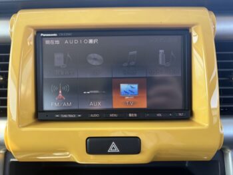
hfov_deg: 67.3
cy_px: 88
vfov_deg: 53.1
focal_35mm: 26
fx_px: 175
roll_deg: +0.6
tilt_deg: -17.8
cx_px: 116
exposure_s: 1/121
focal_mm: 5.96
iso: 50
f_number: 1.6
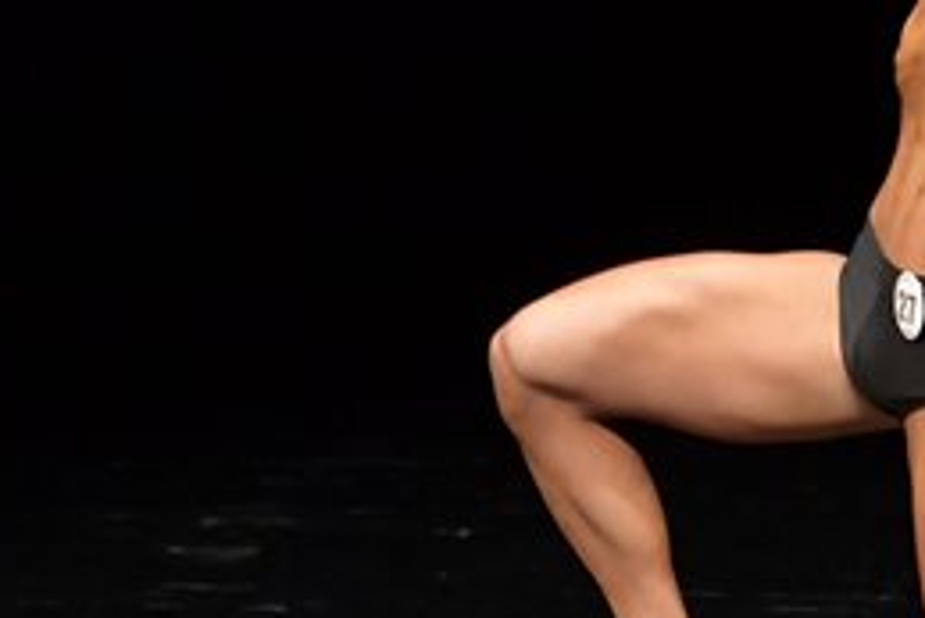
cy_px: 7
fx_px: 20746
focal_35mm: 807
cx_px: 1173
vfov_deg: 1.7
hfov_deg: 2.6
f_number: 5.6
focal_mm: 180
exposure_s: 1/400
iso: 4000
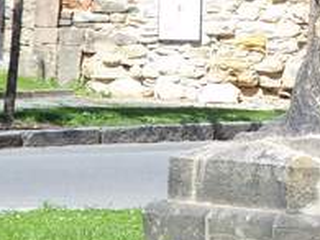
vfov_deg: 2.9
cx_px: 312
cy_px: -28
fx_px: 4730
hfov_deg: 3.9
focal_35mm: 512
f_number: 4
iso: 64
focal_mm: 32.9
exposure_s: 1/320
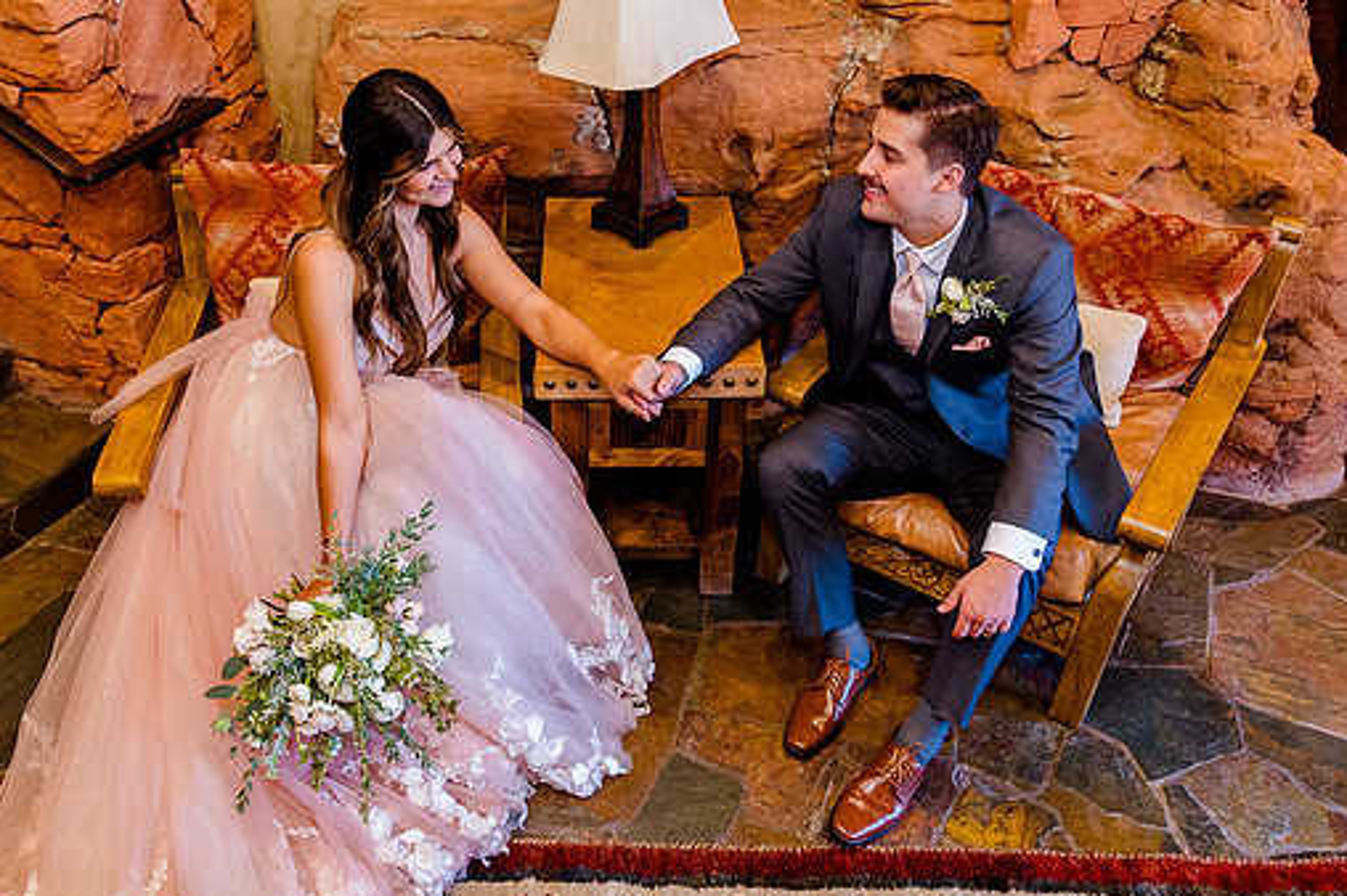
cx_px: 594
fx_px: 1122
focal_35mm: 30
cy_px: 433
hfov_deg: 61.8
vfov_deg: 43.5
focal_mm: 24
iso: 2500
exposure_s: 1/80
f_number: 4
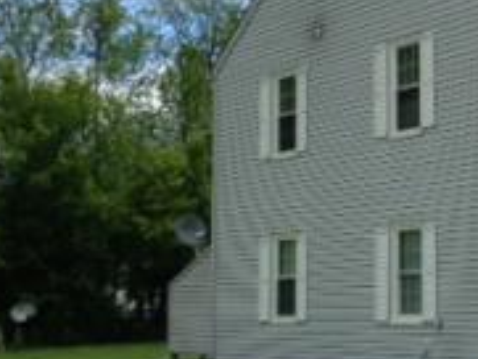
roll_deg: +3.0
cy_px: 169
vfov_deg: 14.0
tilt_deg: +2.8
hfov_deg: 17.3
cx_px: 644
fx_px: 1465
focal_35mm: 106
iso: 50
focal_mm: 4.12
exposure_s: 1/1506
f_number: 2.4
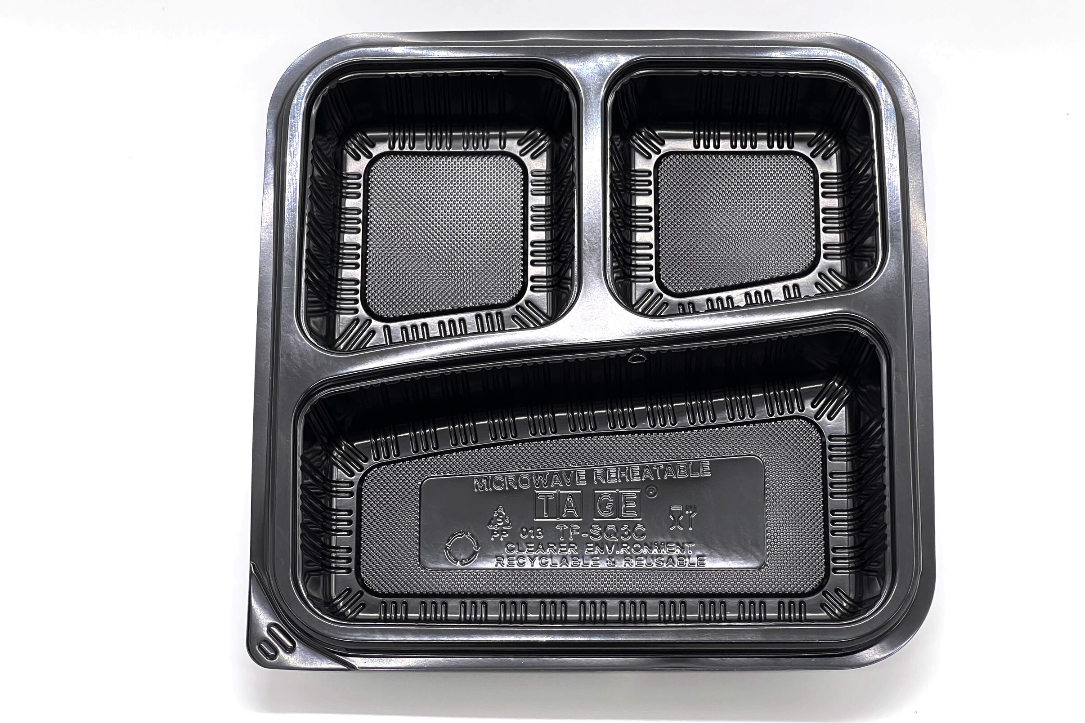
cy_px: 364
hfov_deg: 23.9
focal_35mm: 85
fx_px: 2562
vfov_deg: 16.1
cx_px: 556
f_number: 2.8
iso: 250
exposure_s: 1/100
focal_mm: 9
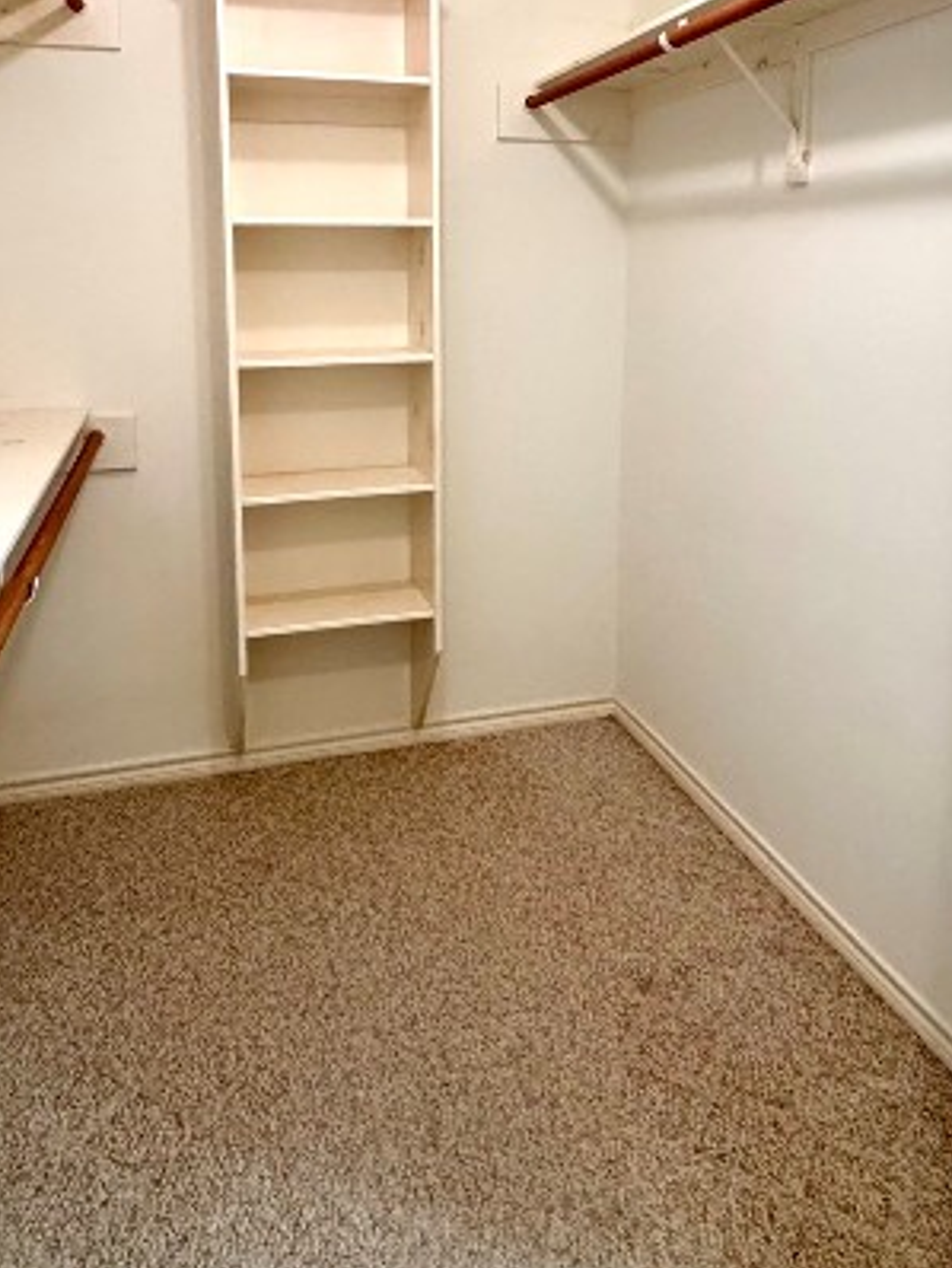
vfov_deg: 63.2
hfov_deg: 51.4
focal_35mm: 27
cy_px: 395
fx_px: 989
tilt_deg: -8.4
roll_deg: +1.3
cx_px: 478
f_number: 2.2
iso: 400
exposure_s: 1/60
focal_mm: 2.22
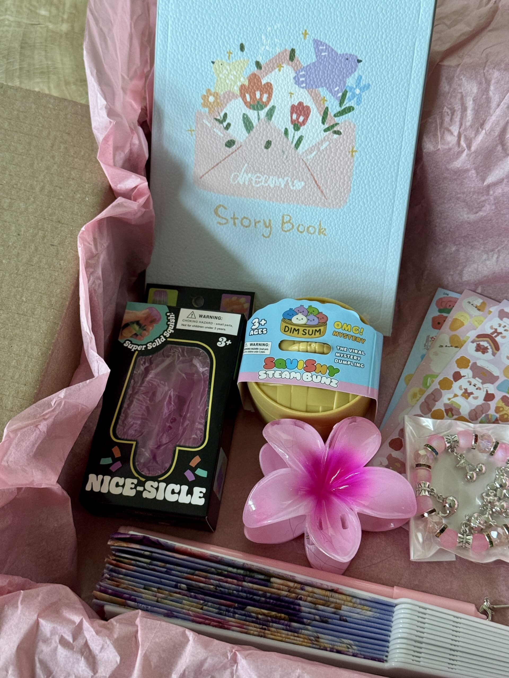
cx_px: 254
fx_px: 941
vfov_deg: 39.7
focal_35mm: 48
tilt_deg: -59.8
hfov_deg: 30.3
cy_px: 339
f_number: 1.78
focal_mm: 6.76
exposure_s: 1/60
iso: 250
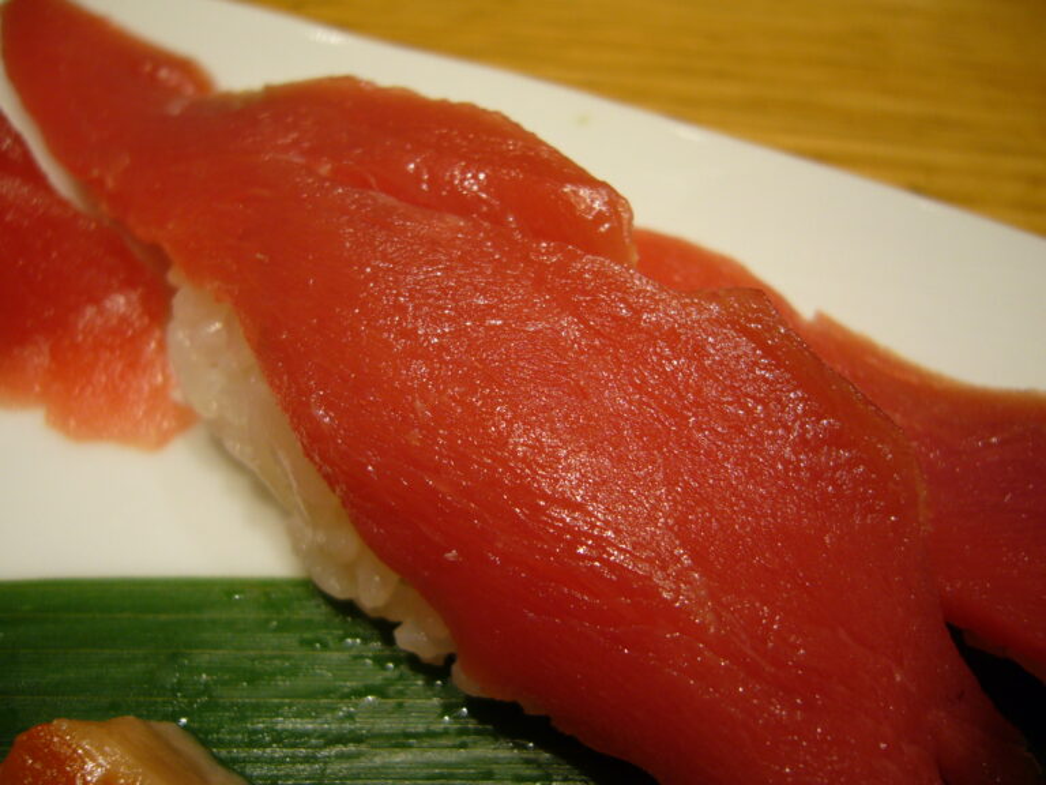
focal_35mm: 35
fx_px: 1058
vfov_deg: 40.7
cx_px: 523
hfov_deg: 52.6
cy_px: 392
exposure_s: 1/50
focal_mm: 5.8
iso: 100
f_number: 2.8
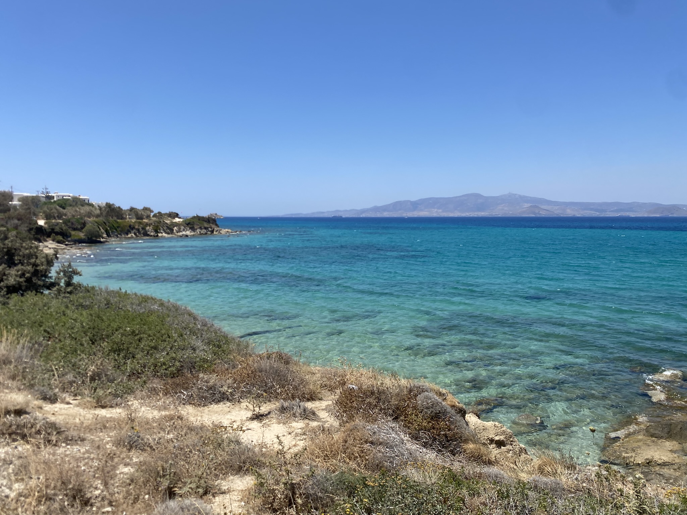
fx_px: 516
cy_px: 258
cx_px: 344
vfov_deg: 53.1
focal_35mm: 26
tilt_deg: -4.8
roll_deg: -0.8
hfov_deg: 67.3
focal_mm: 4.25
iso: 32
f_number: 1.8
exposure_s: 1/3984
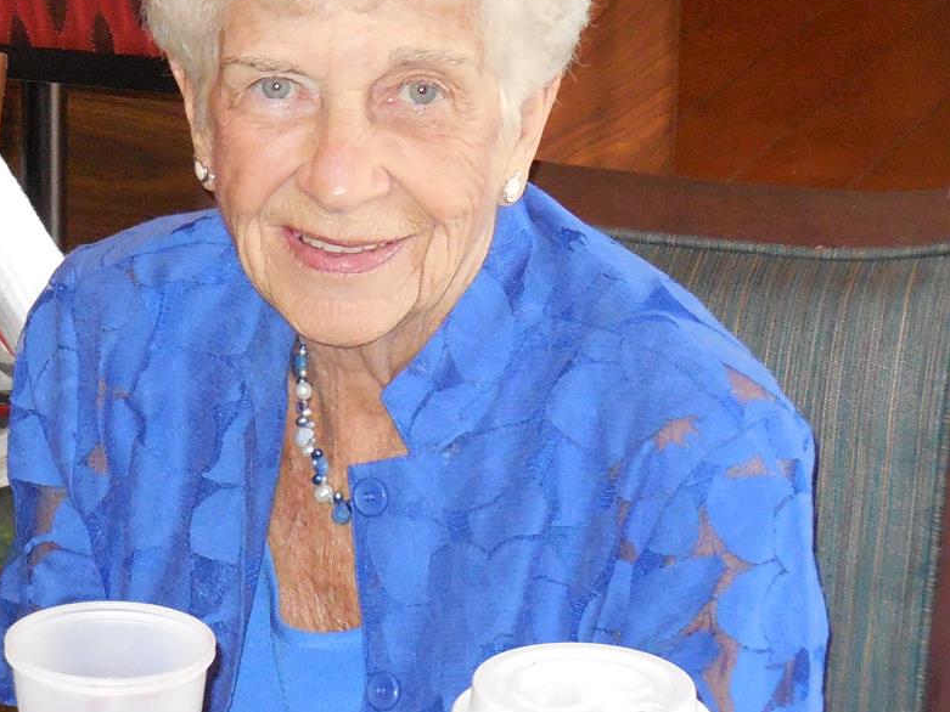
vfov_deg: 8.9
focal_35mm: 166
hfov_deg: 11.8
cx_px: -22
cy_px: 89
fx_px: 4556
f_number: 4.6
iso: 1000
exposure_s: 1/60
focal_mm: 14.5
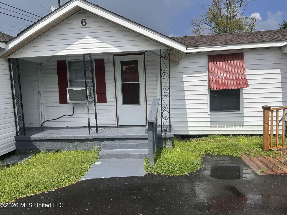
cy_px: 108
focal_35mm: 26
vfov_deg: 53.1
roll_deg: +2.4
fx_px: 216
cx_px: 144
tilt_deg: -6.5
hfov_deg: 67.3
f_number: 1.5
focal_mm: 5.7
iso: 50
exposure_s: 1/6993
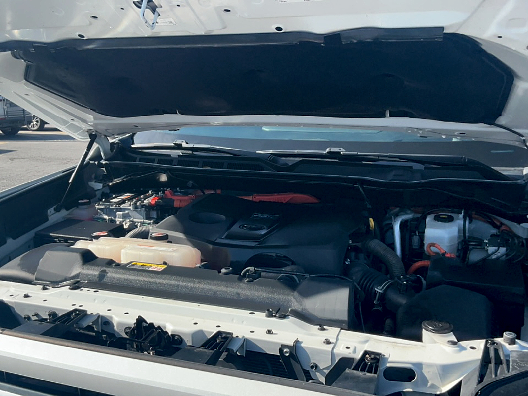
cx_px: 264
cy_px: 198
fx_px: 458
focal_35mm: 30
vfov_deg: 46.8
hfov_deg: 60.0
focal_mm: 3
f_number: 1.8
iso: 32
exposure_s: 1/739
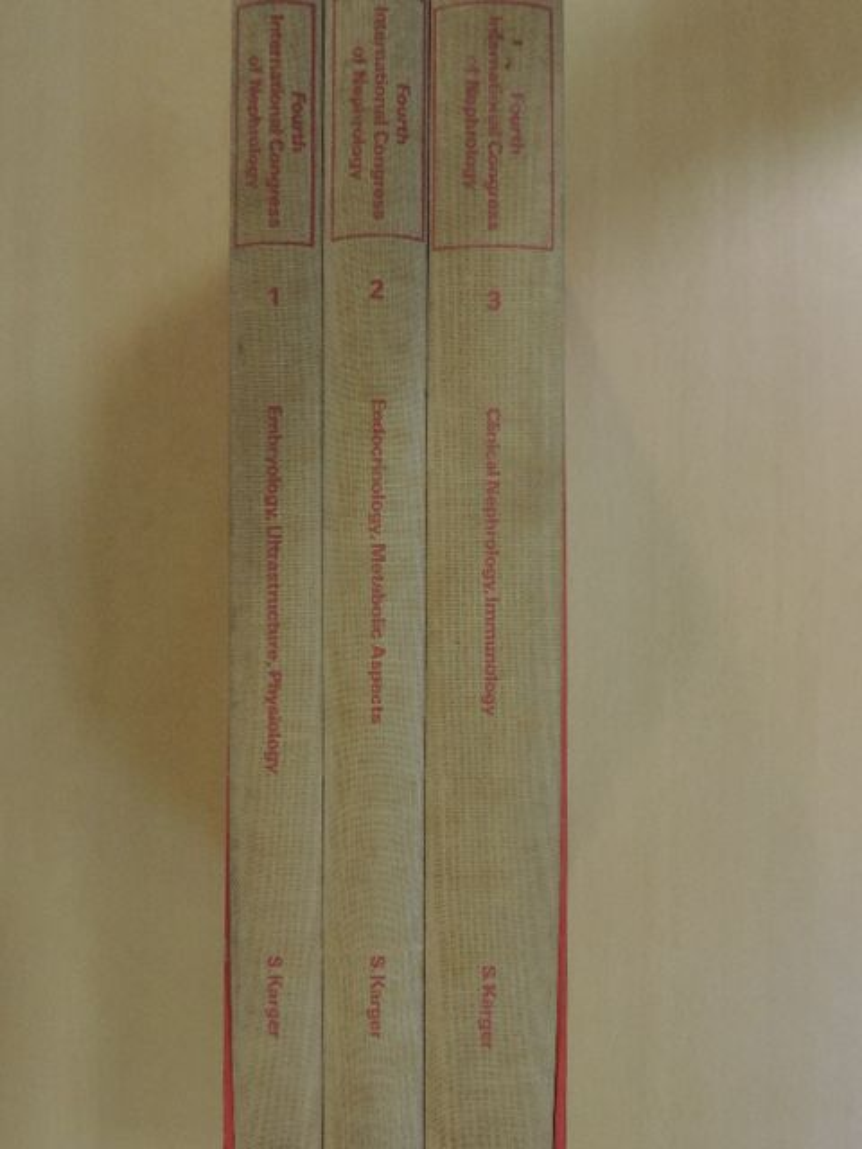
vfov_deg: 52.6
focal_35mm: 35
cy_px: 574
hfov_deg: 40.7
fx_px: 1162
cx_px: 431
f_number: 3.3
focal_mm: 6.2
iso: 450
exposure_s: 1/40
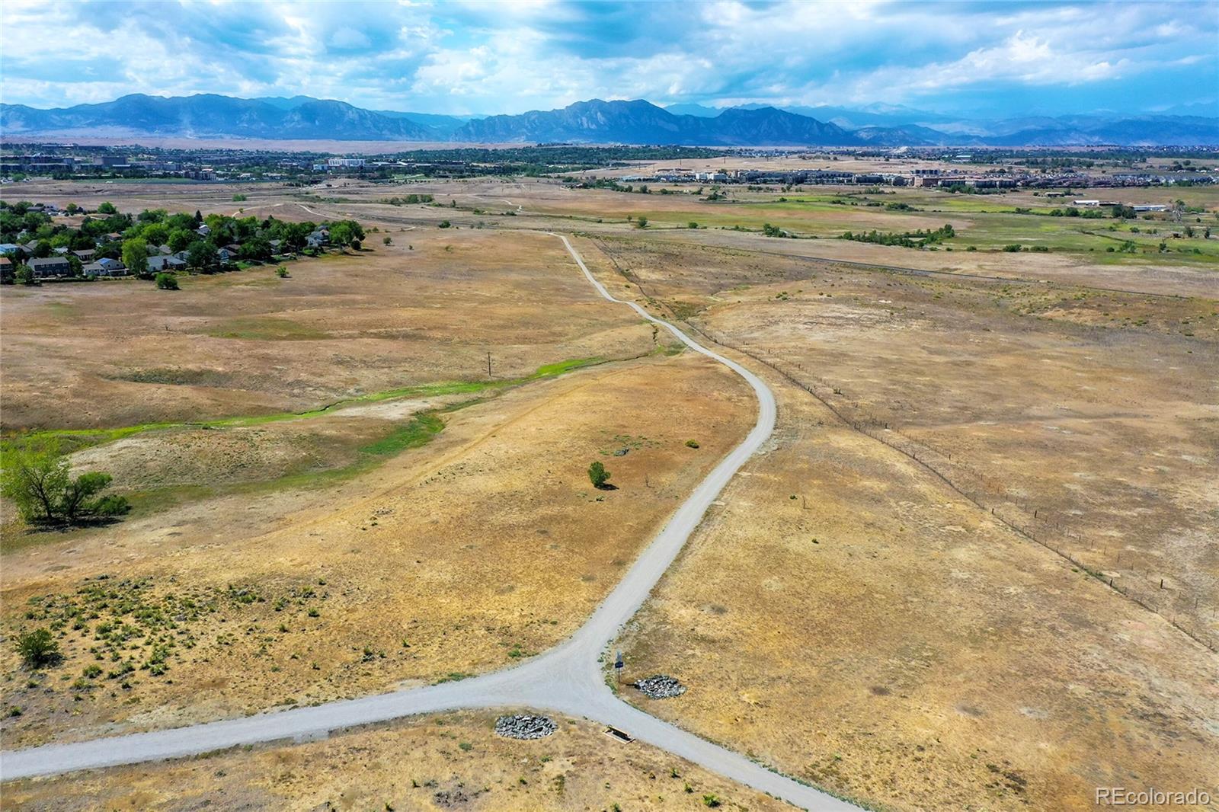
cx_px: 610
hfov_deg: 65.5
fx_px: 948
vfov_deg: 46.4
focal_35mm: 28
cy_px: 406
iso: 100
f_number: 6.3
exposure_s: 1/640
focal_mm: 10.26
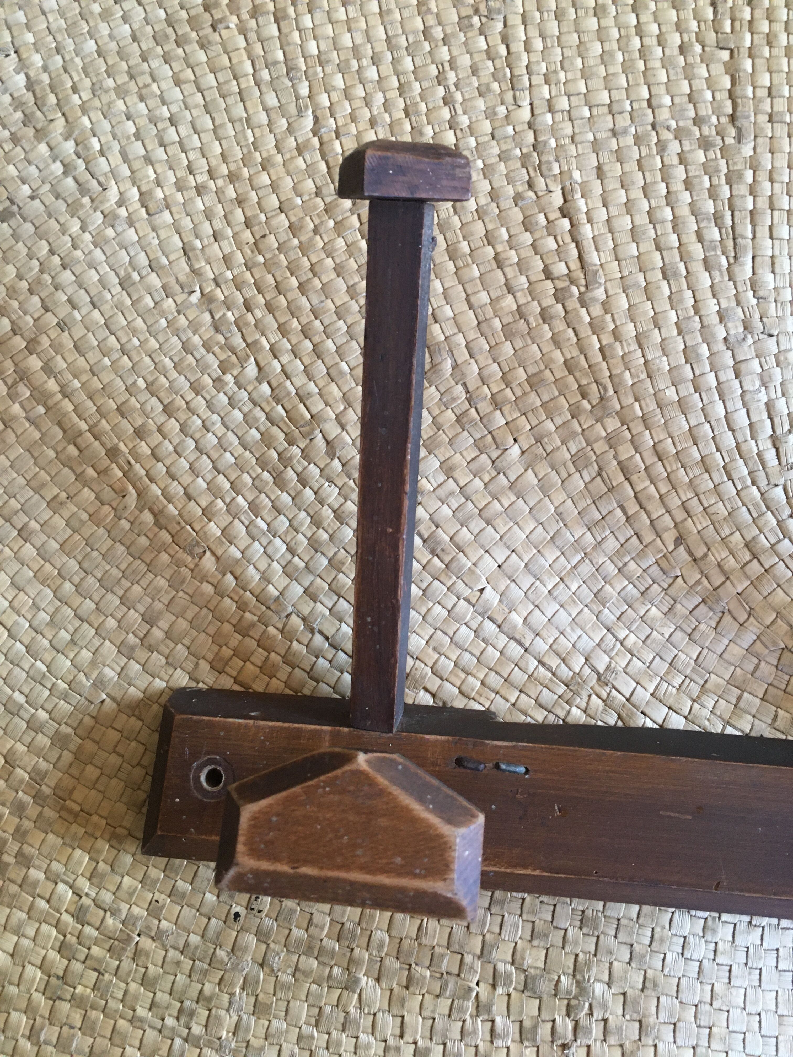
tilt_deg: -80.0
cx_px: 396
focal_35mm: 29
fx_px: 886
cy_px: 528
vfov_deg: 61.7
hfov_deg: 48.2
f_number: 2.2
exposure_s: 1/33
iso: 160
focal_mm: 4.15
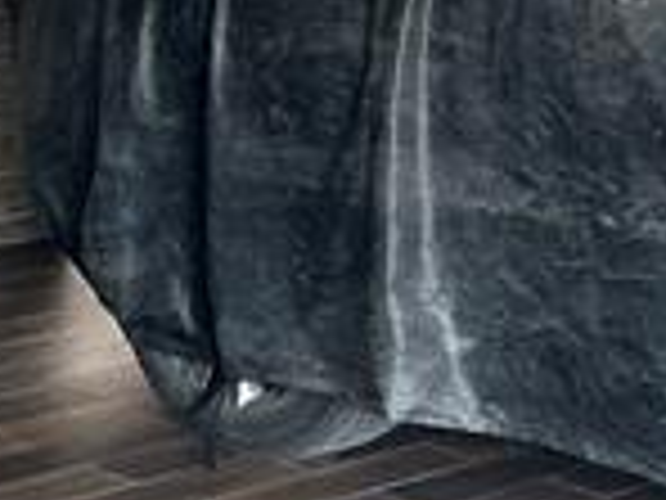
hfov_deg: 11.7
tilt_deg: -5.2
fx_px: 3194
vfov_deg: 8.8
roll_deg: -0.2
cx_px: -72
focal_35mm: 166
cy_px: -153
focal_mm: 6.86
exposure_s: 1/121
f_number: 1.78
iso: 80
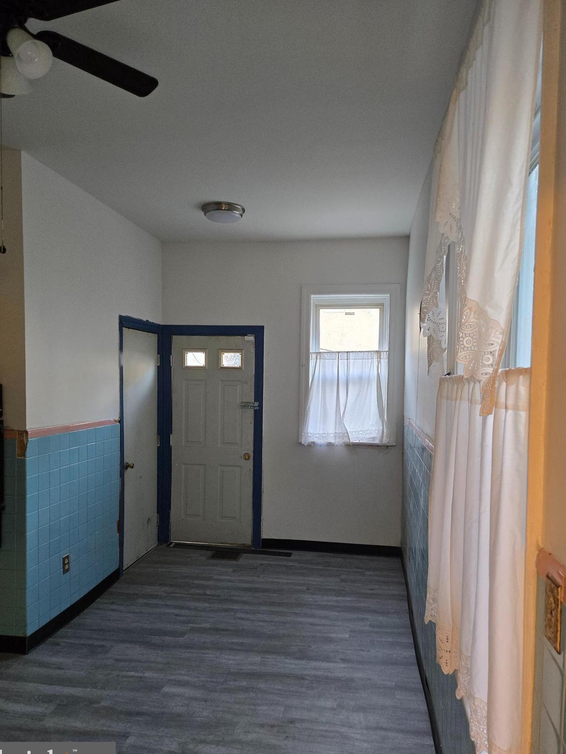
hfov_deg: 56.8
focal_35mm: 24
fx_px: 523
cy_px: 390
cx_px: 283
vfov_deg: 71.6
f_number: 1.8
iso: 250
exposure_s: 1/120
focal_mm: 5.4
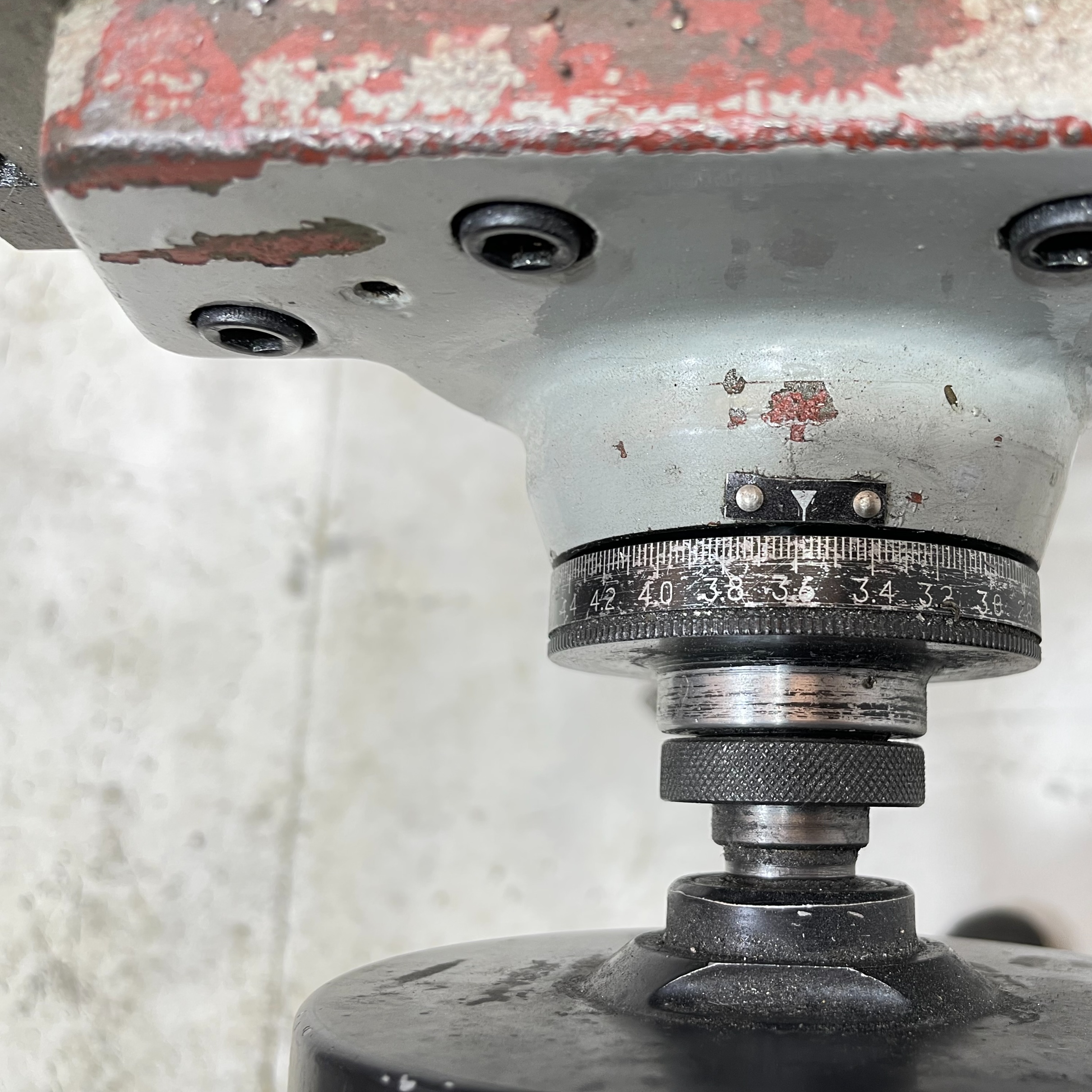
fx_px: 1106
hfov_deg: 51.5
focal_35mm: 31
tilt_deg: -78.7
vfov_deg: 52.5
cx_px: 736
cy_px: 541
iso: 80
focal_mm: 5.1
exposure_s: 1/50
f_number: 1.6
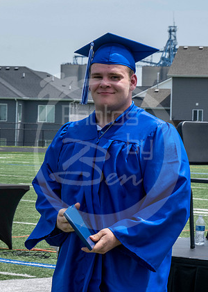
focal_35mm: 190
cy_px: 86
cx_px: -12
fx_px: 1571
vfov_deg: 10.6
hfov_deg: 7.5
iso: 200
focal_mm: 70
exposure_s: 1/250
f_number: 13
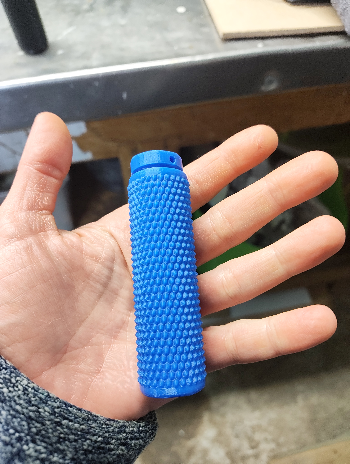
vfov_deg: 71.5
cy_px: 232
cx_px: 175
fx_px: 323
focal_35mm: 24
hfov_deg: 56.9
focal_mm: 5.56
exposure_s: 1/33.3
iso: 291
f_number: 1.88
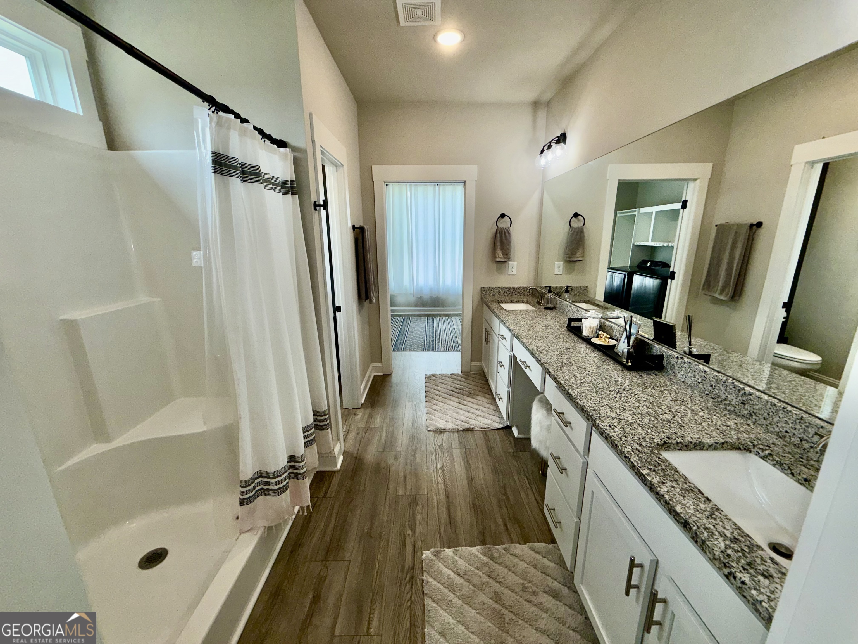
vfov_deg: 85.7
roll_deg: +0.8
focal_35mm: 14
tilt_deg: -13.2
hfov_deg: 102.1
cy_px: 322
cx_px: 429
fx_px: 347
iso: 25
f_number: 2.2
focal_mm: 2.22
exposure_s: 1/120
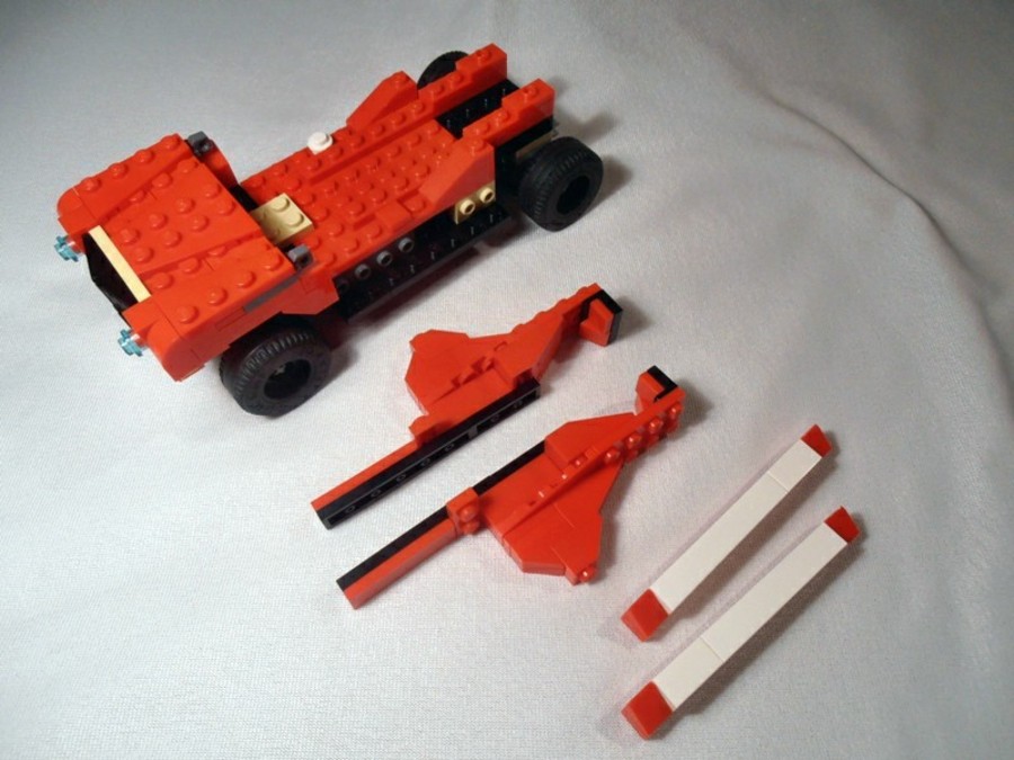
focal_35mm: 24
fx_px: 703
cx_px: 507
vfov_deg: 56.8
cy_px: 380
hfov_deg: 71.6
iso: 80
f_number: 3
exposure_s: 1/60
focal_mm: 4.2
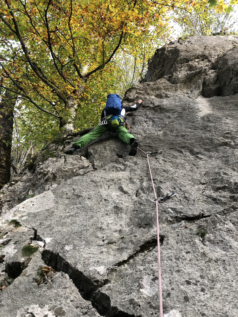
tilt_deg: +51.7
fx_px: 257
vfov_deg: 63.4
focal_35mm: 28
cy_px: 158
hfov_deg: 49.7
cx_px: 119
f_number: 1.8
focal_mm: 3.99
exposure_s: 1/17
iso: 40
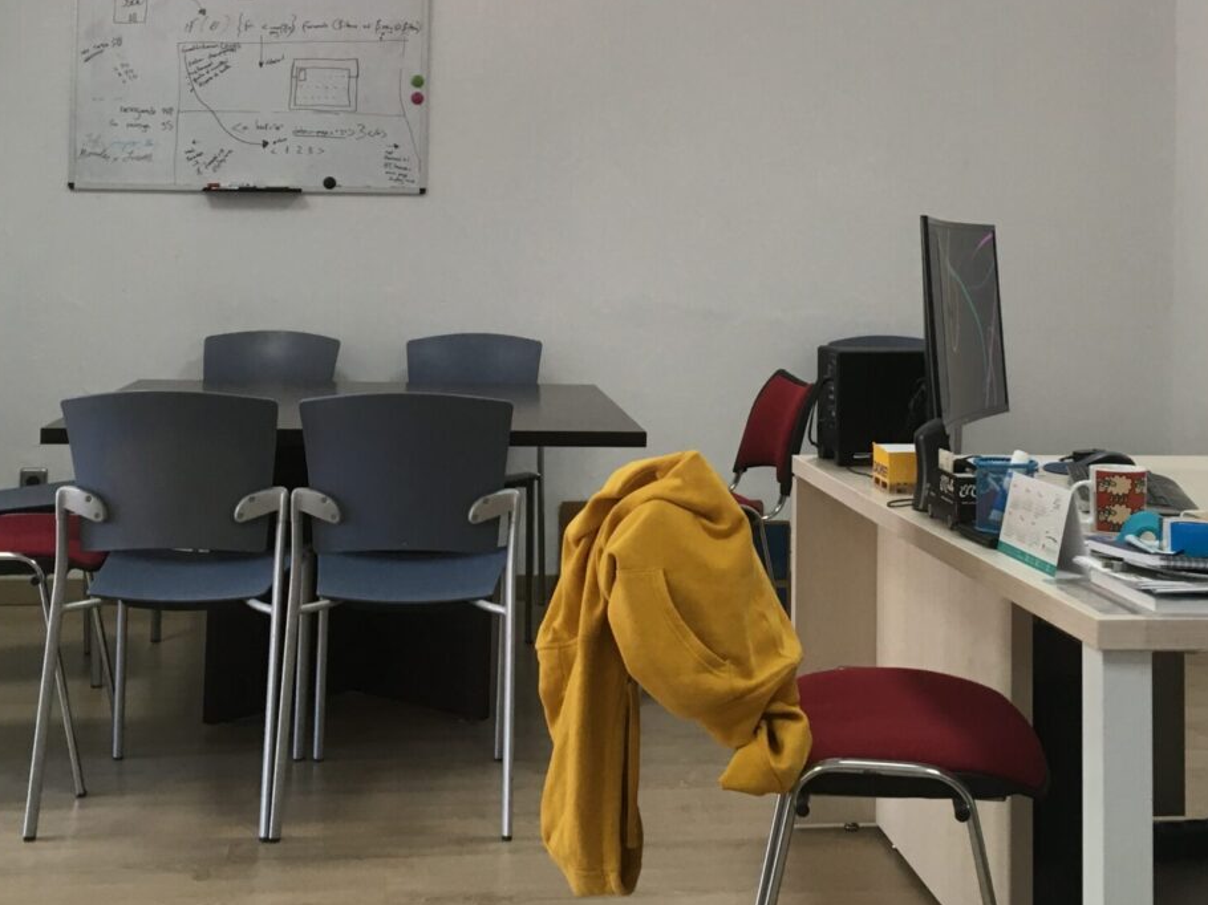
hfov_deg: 37.5
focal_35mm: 51
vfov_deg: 27.9
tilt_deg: +1.0
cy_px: 165
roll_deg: -0.3
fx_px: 1779
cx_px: 642
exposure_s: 1/30
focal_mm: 4.15
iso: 80
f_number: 2.2
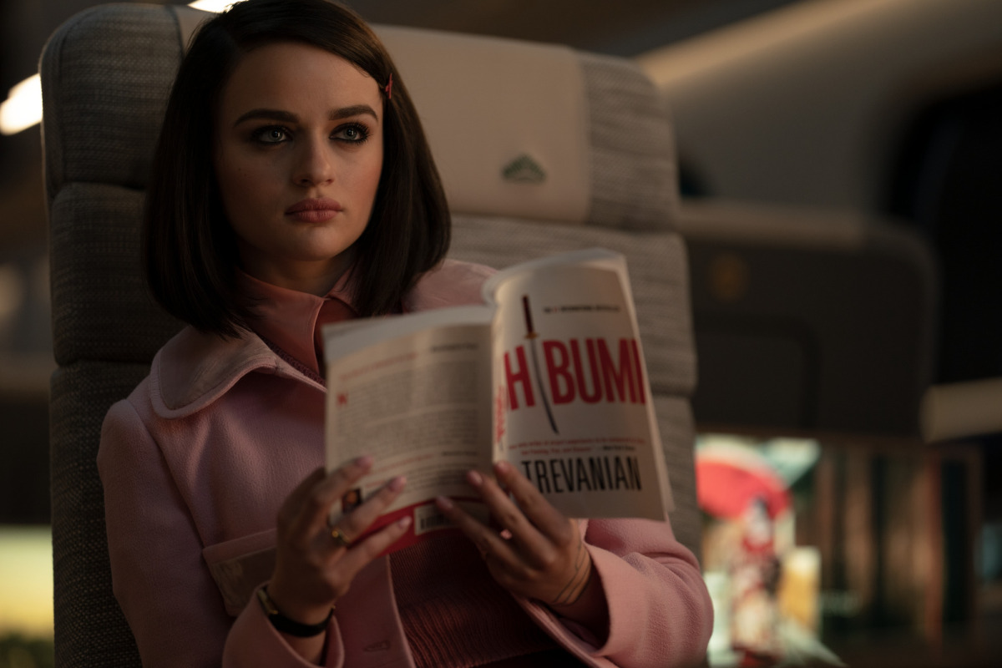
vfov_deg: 10.2
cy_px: 334
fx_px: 3757
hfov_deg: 15.2
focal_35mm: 135
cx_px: 501
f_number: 1.8
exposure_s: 1/160
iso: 640
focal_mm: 135
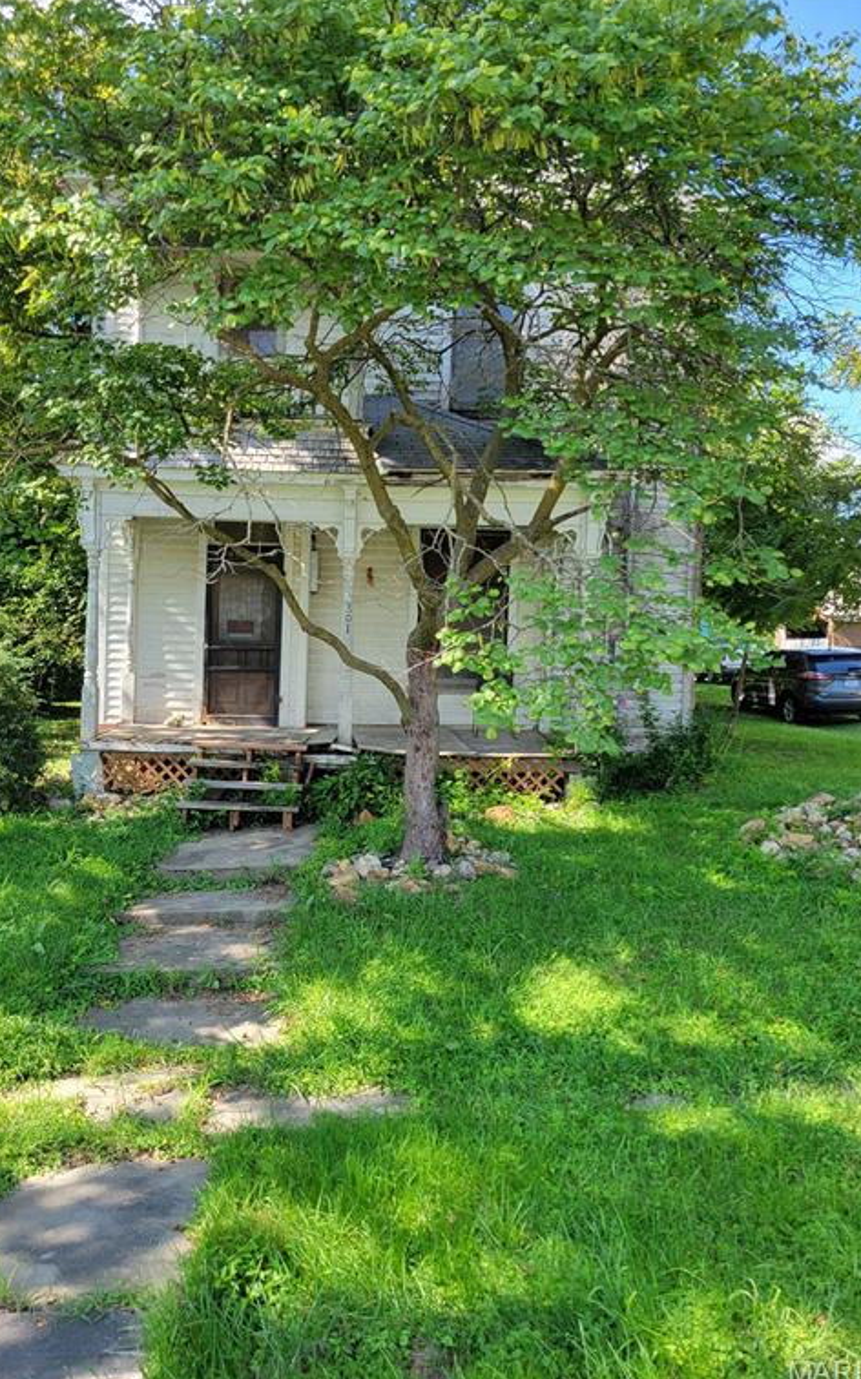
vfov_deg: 66.5
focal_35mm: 28
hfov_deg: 44.4
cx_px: 367
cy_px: 695
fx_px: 1052
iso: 40
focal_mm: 5.4
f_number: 1.8
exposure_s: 1/391
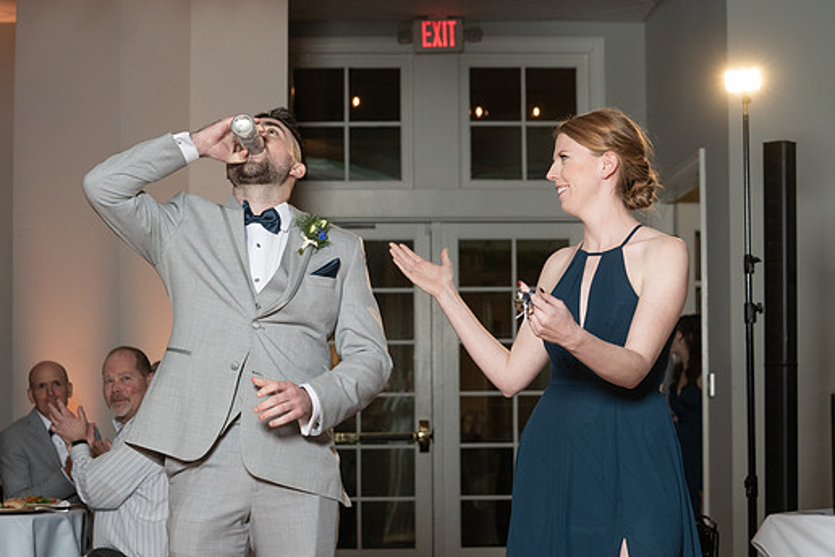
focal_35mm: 95
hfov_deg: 21.5
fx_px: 2203
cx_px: 448
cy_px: 336
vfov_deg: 14.4
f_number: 5.6
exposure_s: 1/200
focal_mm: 70
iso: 2000
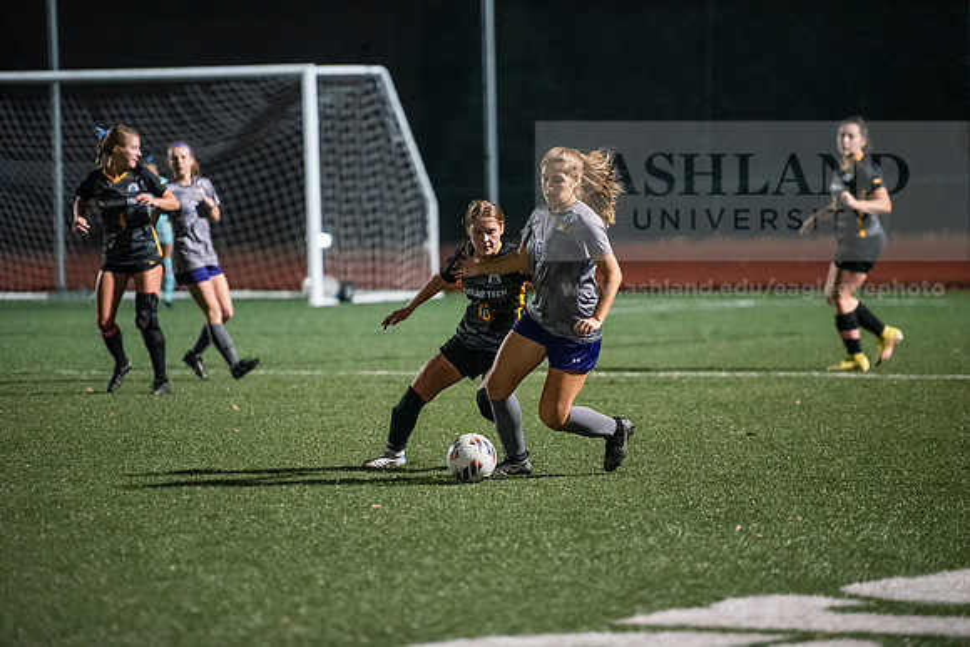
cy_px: 324
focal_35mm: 200
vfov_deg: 6.9
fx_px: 5390
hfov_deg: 10.3
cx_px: 485
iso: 8000
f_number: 2.8
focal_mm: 200
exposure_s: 1/1000
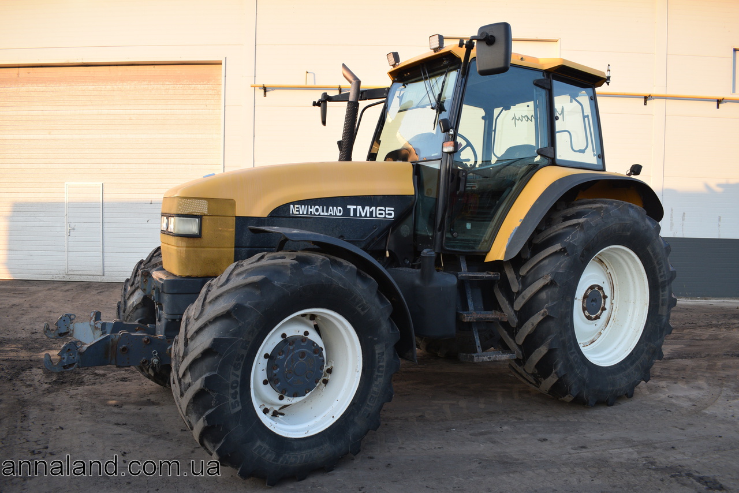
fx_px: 554
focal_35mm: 27
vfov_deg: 48.0
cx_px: 370
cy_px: 246
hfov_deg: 67.4
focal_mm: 18
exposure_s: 1/160
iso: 400
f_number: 6.3
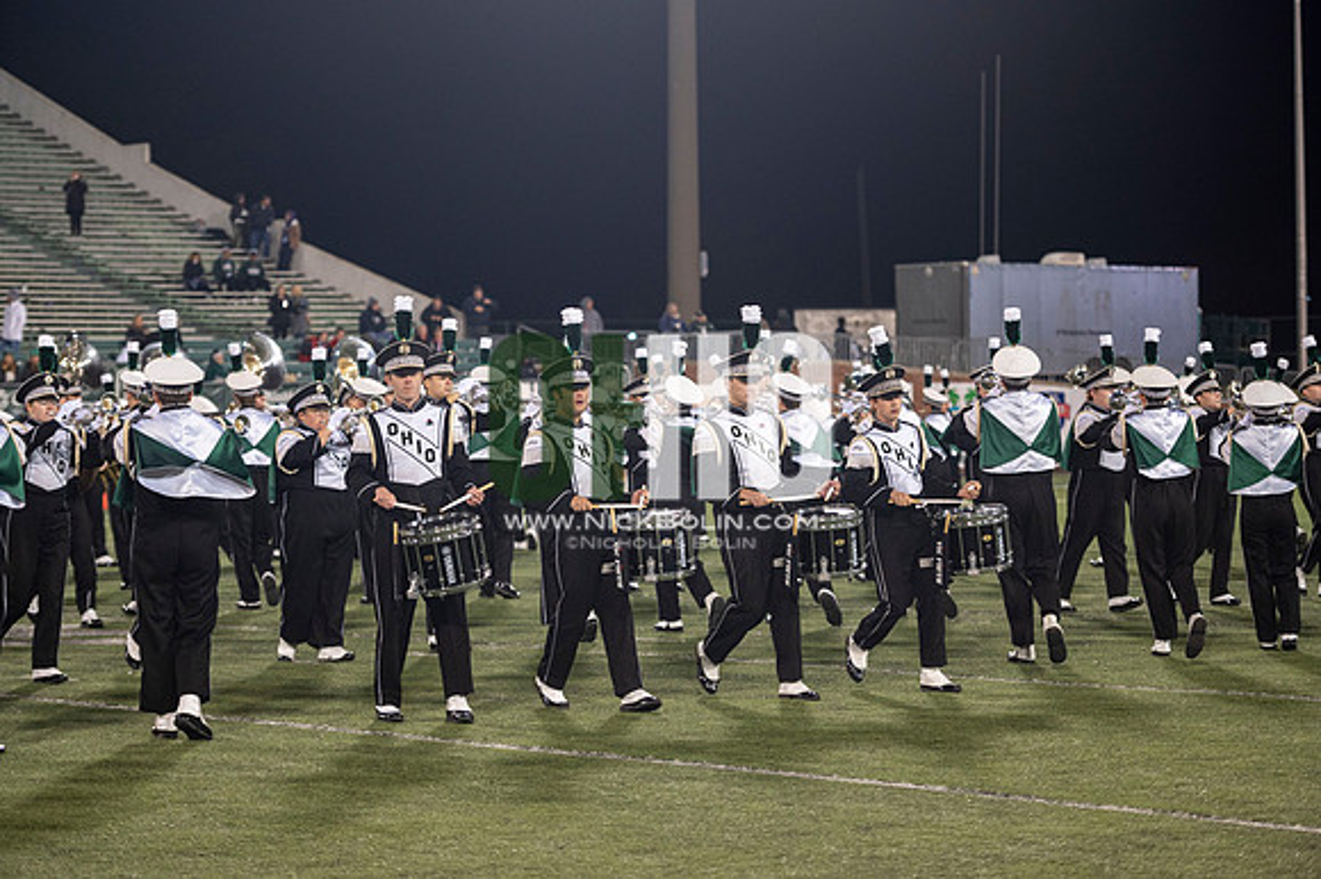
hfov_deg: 19.5
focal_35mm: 105
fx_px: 3851
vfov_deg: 13.0
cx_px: 660
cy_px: 440
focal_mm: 105
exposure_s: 1/500
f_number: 2.8
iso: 1000
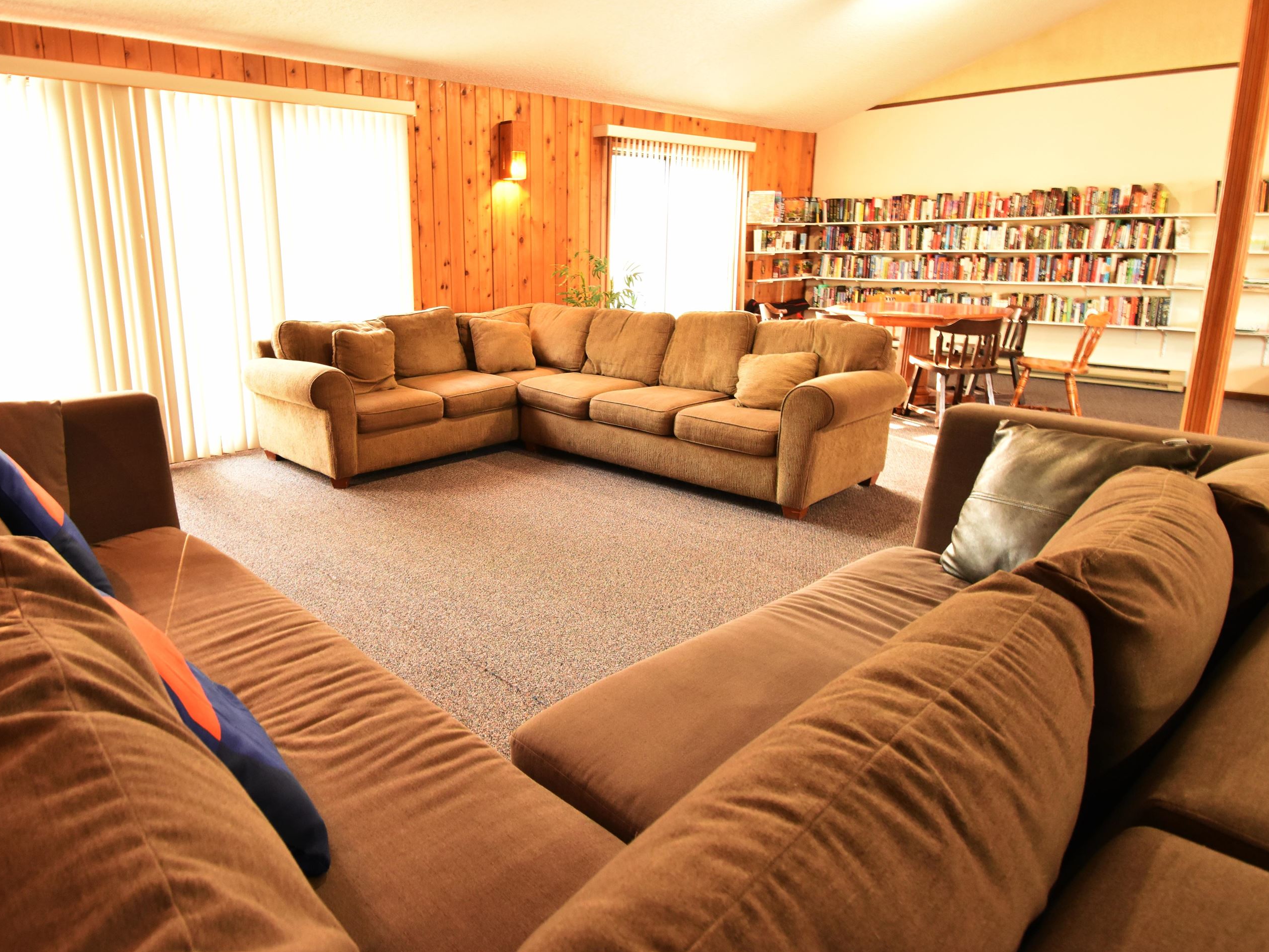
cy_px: 440
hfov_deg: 78.1
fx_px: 770
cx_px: 510
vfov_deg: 63.4
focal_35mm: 21
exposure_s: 1/8
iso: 1600
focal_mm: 12
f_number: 8
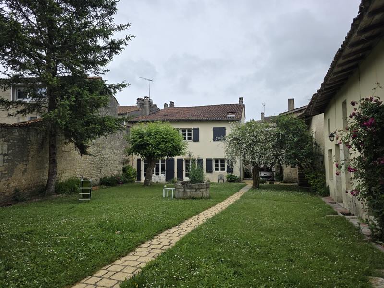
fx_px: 255
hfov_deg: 73.9
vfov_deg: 58.9
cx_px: 192
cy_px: 144
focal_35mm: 23
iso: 80
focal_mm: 6.3
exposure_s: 1/3300
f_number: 1.7
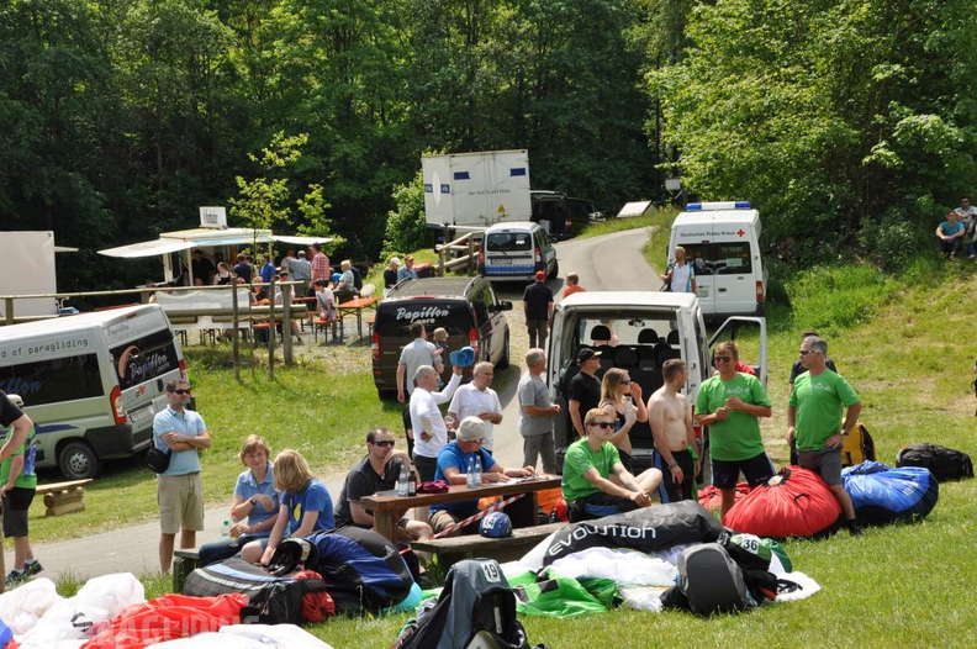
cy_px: 324
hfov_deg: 27.0
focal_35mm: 75
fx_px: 2033
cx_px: 488
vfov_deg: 18.1
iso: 200
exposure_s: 1/160
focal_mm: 50
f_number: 13
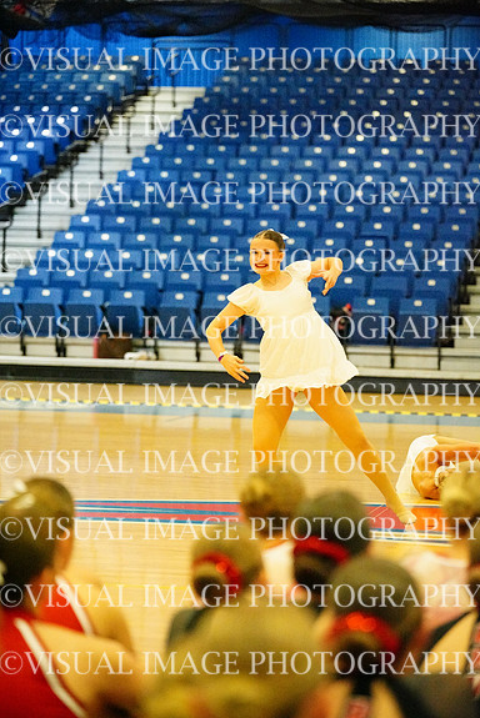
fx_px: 2217
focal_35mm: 111
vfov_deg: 18.4
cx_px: 241
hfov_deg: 12.4
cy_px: 361
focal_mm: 110
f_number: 2.8
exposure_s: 1/1600
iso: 25600
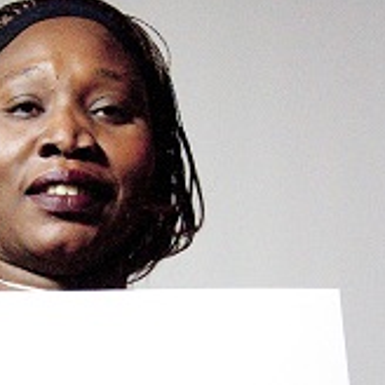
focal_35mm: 112
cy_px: 478
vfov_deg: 15.0
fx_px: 1409
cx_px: 47
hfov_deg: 15.4
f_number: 5.6
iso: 3200
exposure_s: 1/800
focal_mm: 30
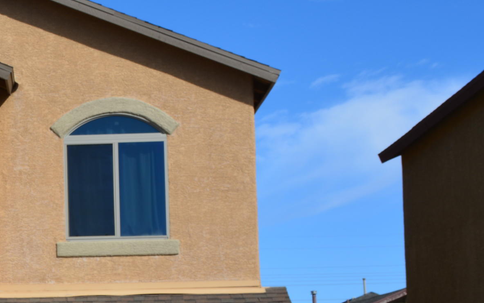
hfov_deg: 15.0
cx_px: -86
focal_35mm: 135
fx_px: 1785
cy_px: 238
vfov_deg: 9.7
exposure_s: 1/160
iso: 100
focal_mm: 35
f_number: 11
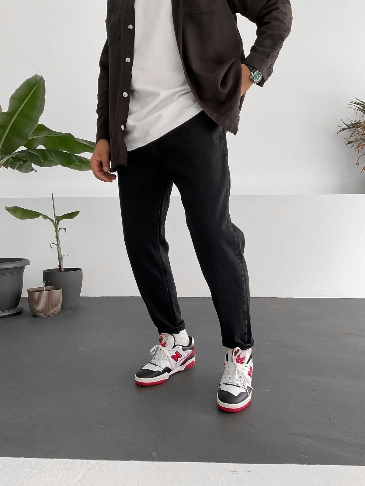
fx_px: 408
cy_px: 243
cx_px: 182
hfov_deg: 48.2
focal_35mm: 29
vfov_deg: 61.7
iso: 40
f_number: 1.8
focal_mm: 3
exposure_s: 1/120
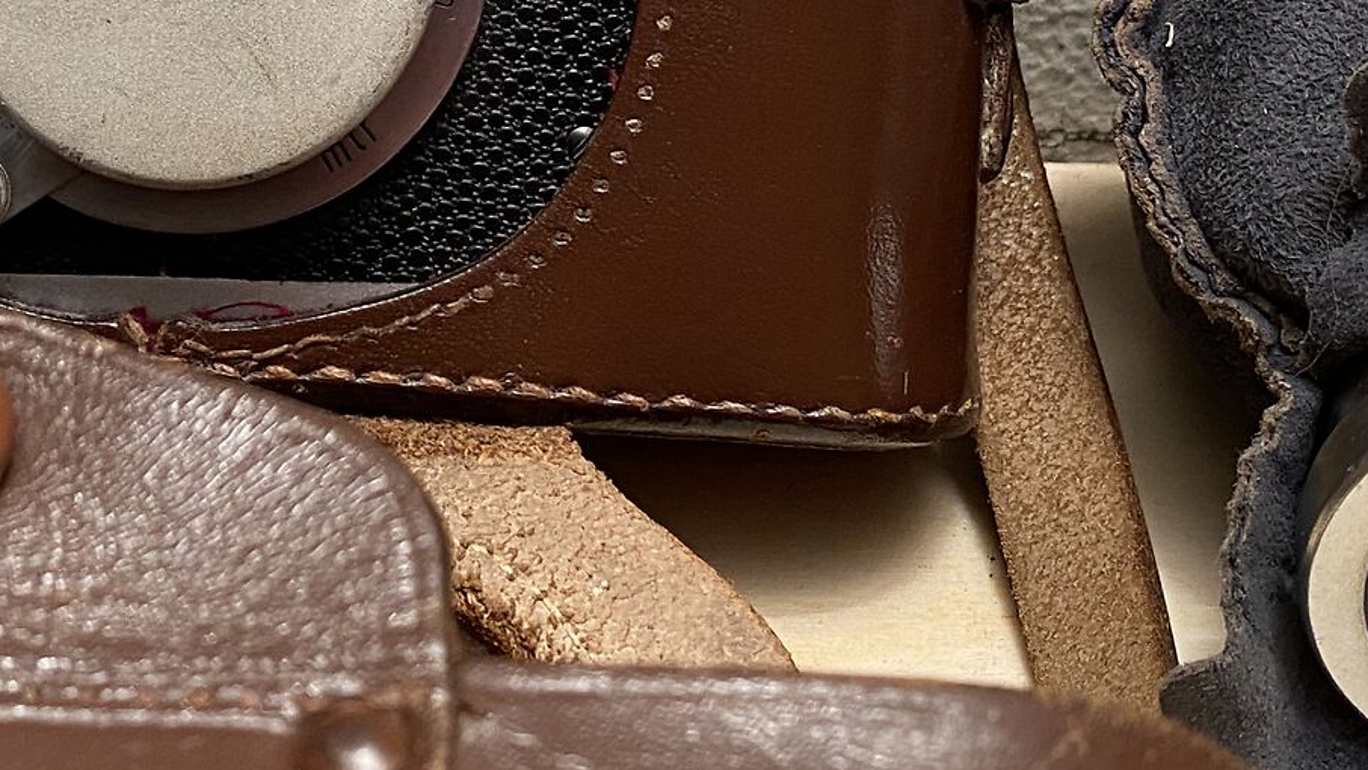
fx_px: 2721
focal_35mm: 75
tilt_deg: -30.1
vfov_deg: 15.7
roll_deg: -0.1
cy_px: -54
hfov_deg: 28.0
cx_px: 409
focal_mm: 4.25
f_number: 1.8
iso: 125
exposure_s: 1/50
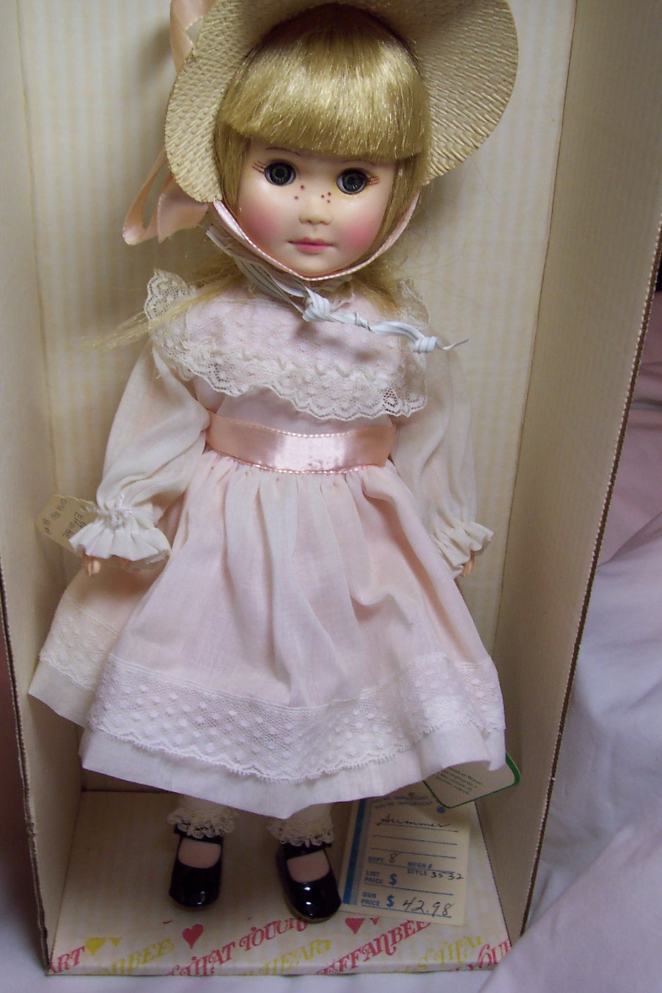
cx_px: 287
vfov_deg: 49.6
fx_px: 1076
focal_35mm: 39
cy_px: 494
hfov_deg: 34.1
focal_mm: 5.6
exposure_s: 1/45
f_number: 2.8
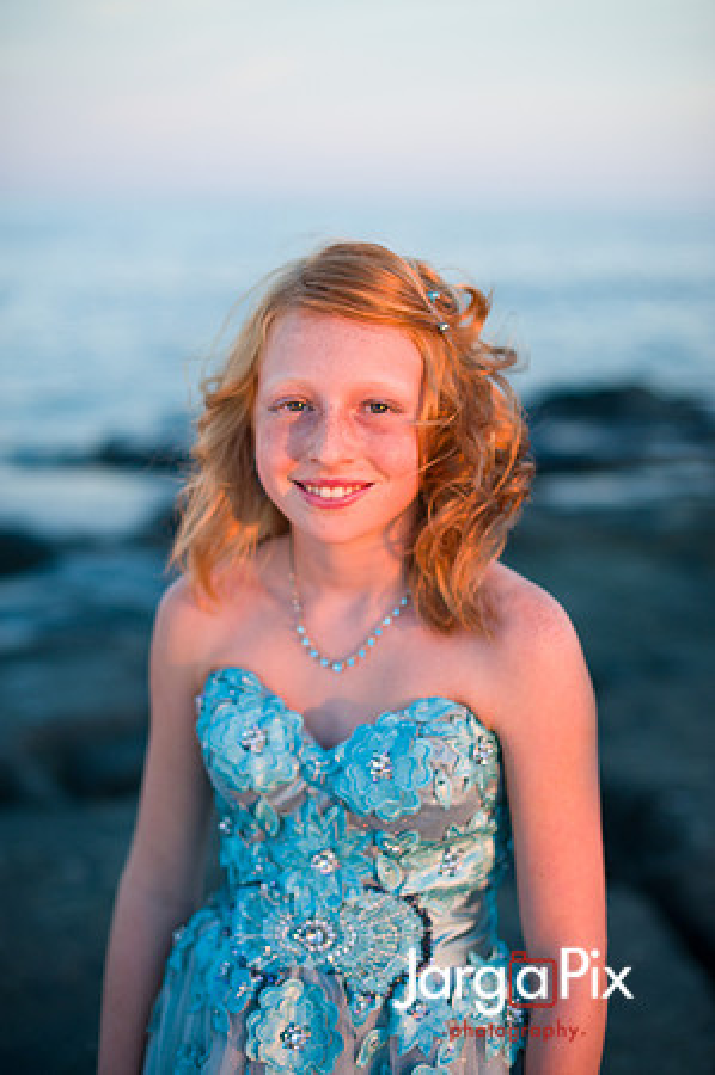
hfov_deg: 26.9
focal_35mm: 50
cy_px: 538
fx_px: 1493
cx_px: 358
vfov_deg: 39.6
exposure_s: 1/400
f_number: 2
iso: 160
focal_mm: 50
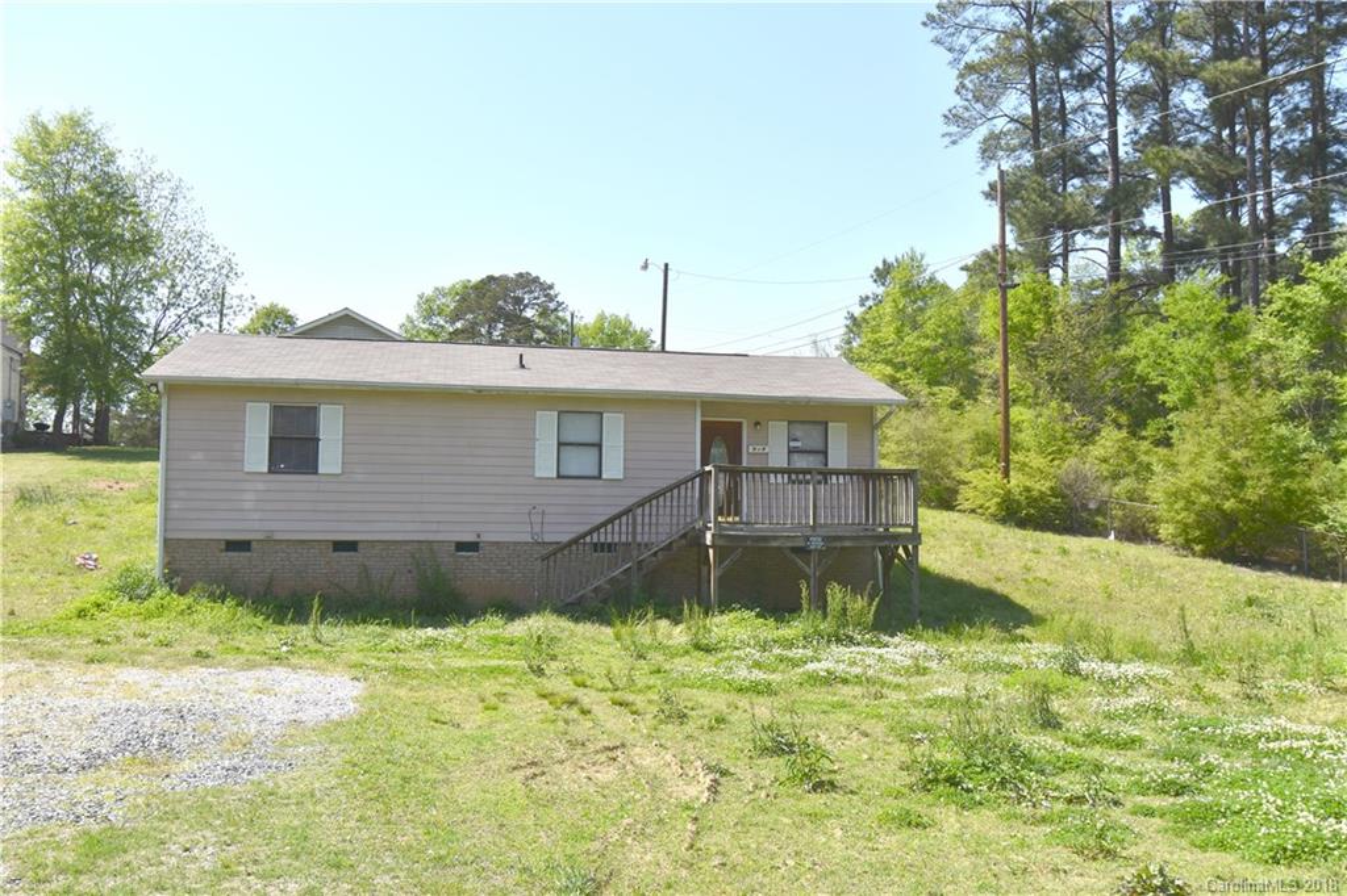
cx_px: 674
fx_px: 1122
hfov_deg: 61.9
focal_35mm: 30
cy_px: 448
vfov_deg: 43.6
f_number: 9
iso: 100
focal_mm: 20
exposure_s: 1/250
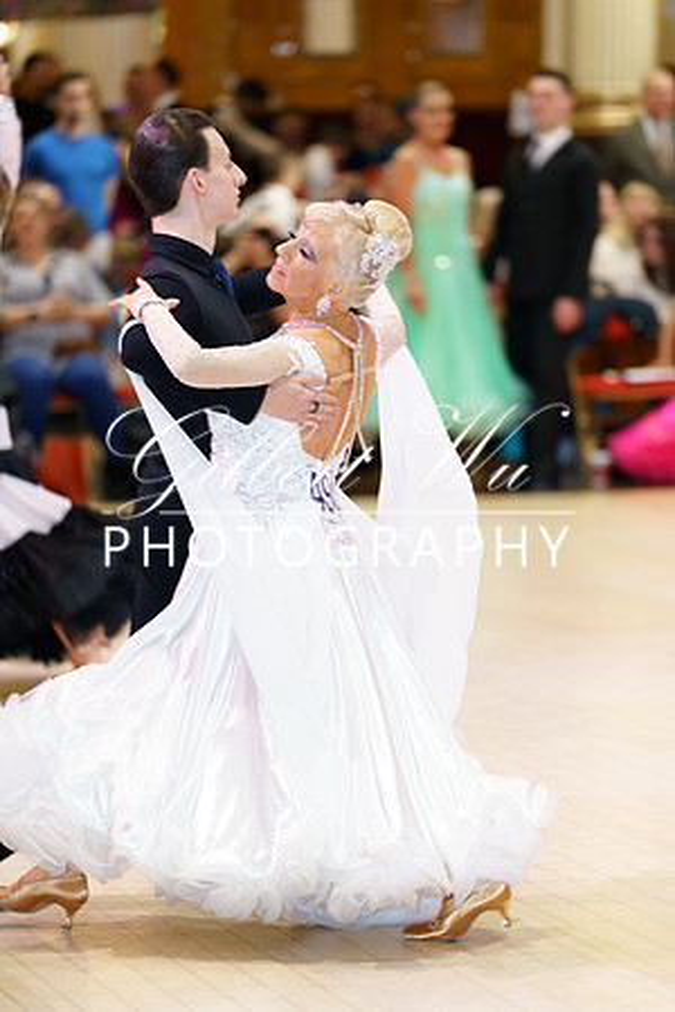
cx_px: 338
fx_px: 5175
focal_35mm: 184
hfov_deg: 7.5
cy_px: 506
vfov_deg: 11.2
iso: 640
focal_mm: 184
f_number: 2.8
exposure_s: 1/80
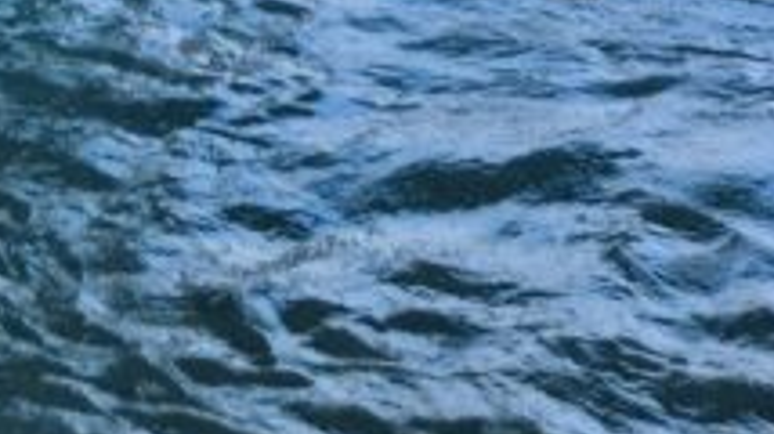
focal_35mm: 120
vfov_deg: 8.2
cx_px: 25
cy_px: -973
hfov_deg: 17.5
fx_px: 2461
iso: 25
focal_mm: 5.4
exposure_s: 1/429
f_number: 1.8
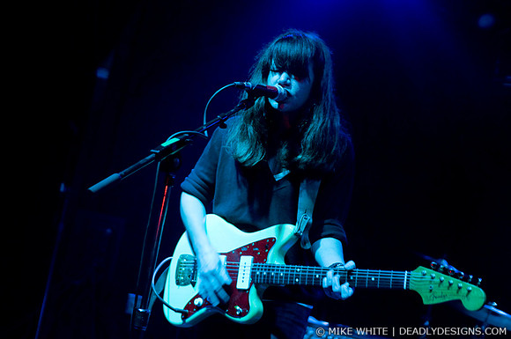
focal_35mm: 45
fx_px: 638
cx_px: 256
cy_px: 170
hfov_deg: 43.7
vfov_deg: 29.8
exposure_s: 1/60
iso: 1000
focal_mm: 30
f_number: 1.8
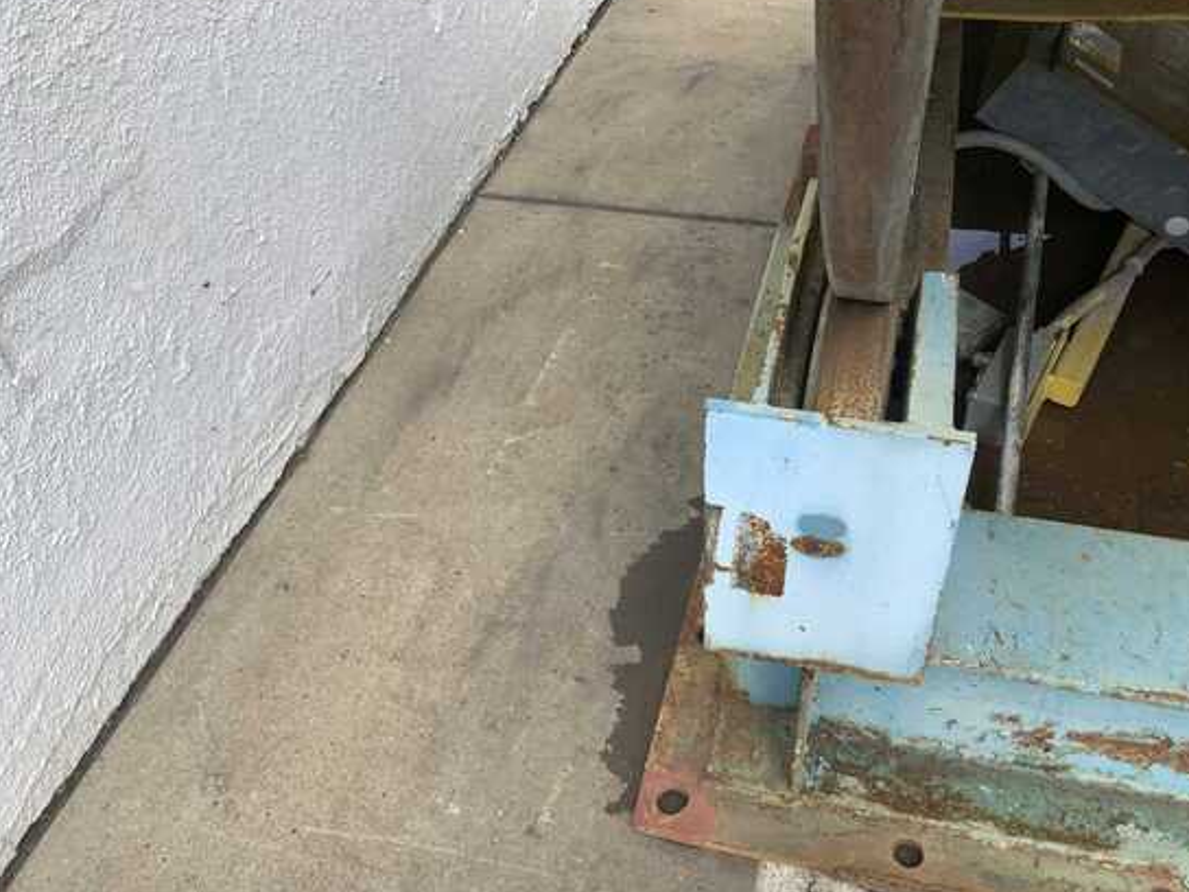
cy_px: 424
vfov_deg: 44.1
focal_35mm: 32
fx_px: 1099
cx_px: 636
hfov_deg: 56.8
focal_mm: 3
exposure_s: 1/855
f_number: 1.8
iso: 16
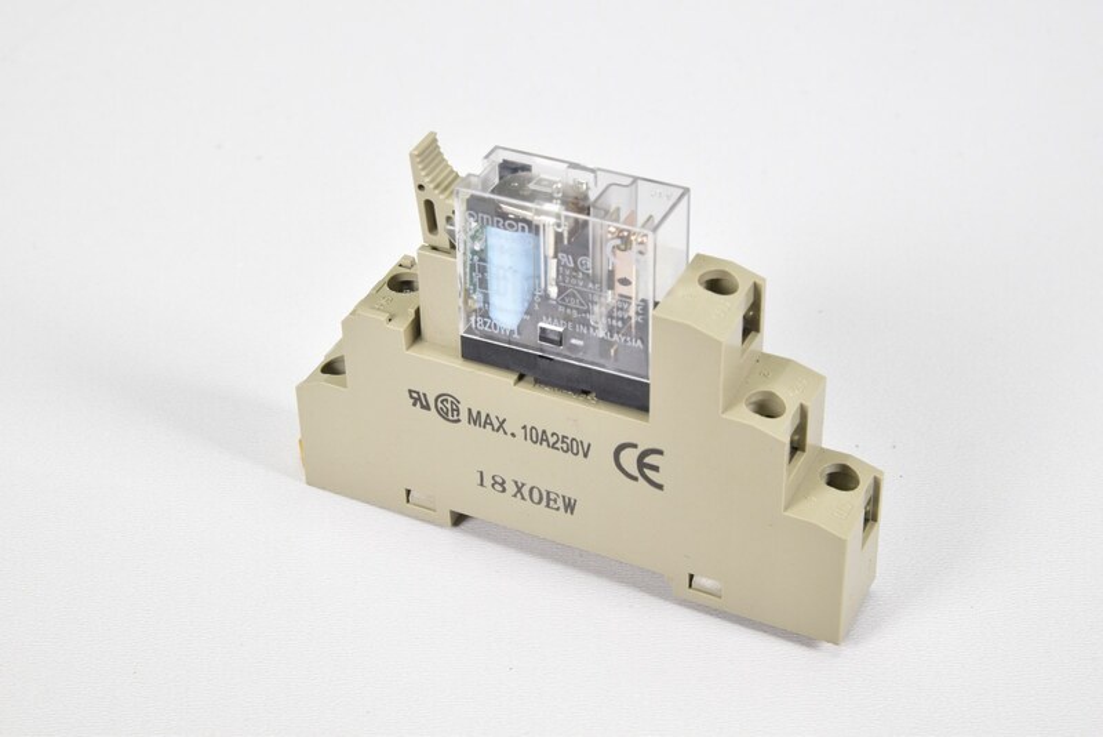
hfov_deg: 26.0
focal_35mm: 78
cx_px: 552
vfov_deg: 17.5
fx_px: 2391
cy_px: 368
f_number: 14
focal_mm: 52
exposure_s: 1/25
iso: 250
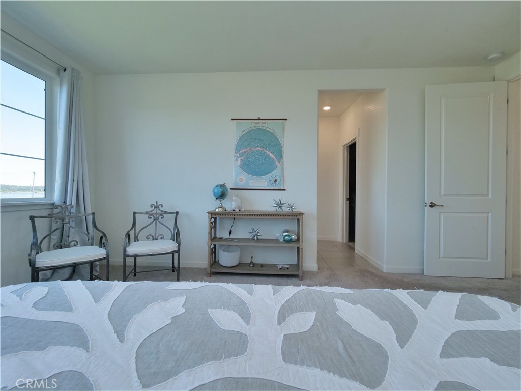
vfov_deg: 85.7
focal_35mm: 14
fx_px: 211
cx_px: 260
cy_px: 196
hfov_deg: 102.1
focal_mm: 7
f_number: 8
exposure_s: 1/160
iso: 800
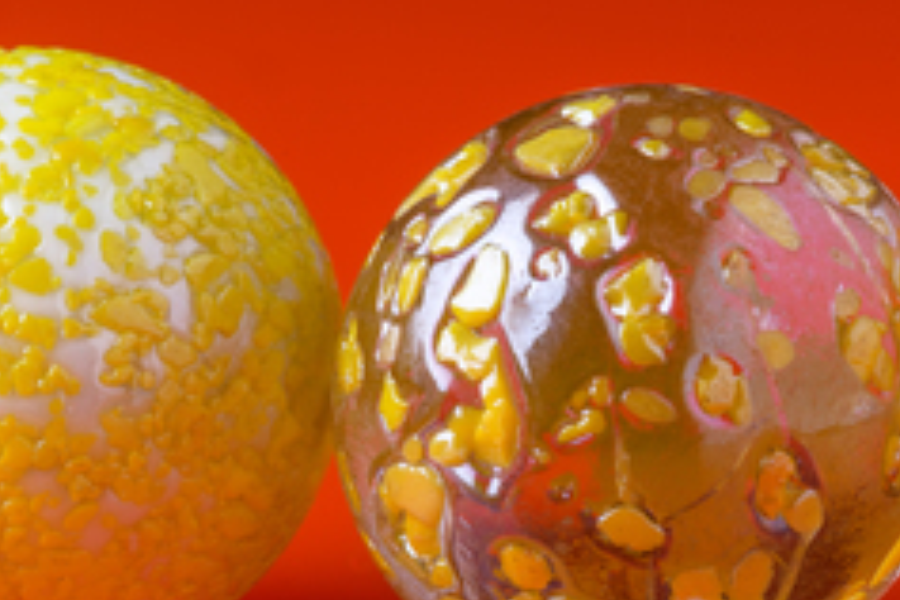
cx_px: 649
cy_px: 646
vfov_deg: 2.7
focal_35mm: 507
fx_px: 12674
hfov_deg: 4.1
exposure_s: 1/200
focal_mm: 200
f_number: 22
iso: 100
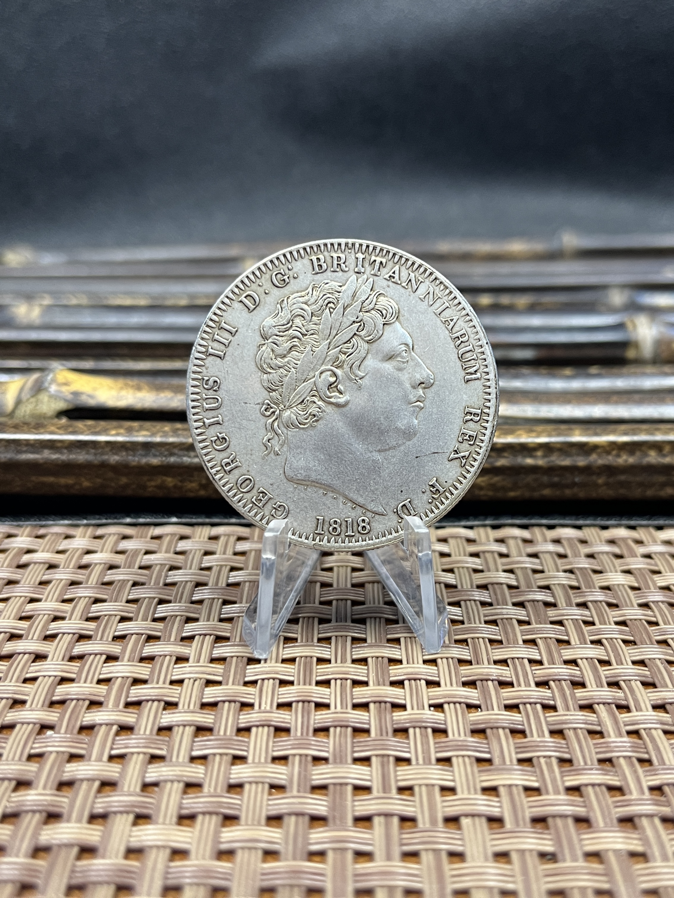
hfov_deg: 53.1
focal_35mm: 26
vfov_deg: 67.3
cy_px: 449
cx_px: 337
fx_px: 675
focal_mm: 5.1
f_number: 1.6
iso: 125
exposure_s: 1/80
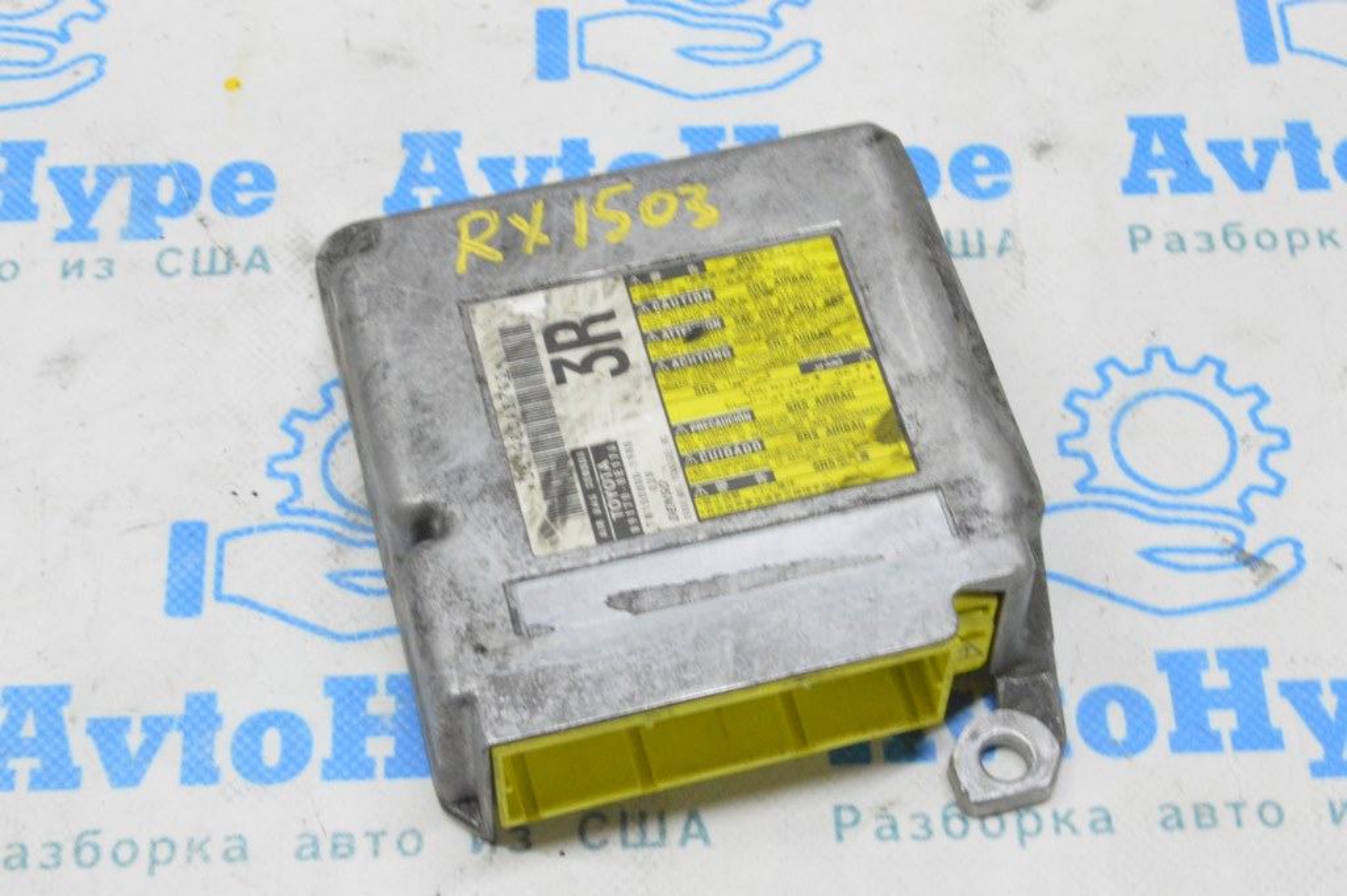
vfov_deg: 20.1
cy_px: 448
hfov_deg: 29.9
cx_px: 674
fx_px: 2524
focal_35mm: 68
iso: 6400
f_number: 20
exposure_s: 1/15
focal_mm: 45
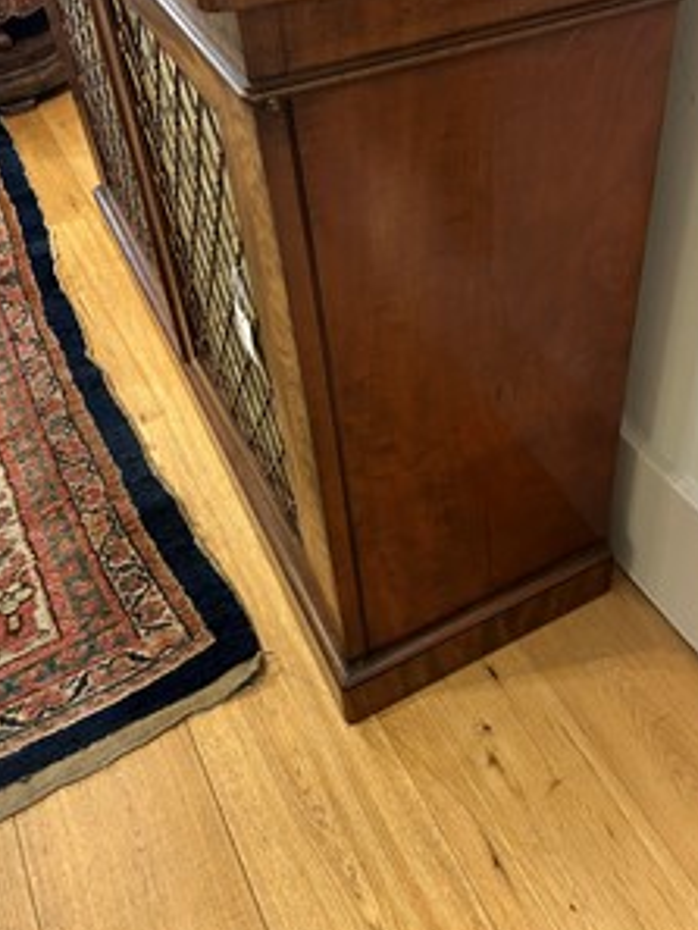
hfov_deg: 40.2
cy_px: 351
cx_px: 463
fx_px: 940
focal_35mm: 35
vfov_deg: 52.1
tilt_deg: -40.8
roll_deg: +0.8
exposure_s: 1/50
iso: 400
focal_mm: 5.7
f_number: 1.5
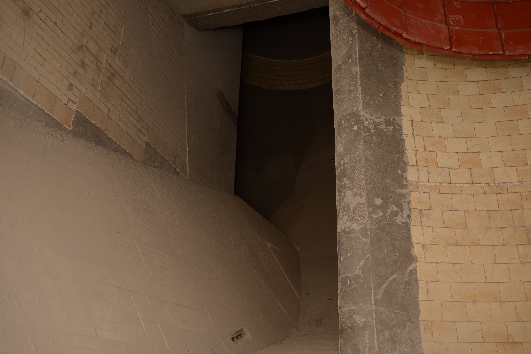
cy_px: 187
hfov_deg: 57.2
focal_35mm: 33
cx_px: 286
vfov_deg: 40.0
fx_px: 487
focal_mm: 20
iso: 125
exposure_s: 1/60
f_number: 1.8
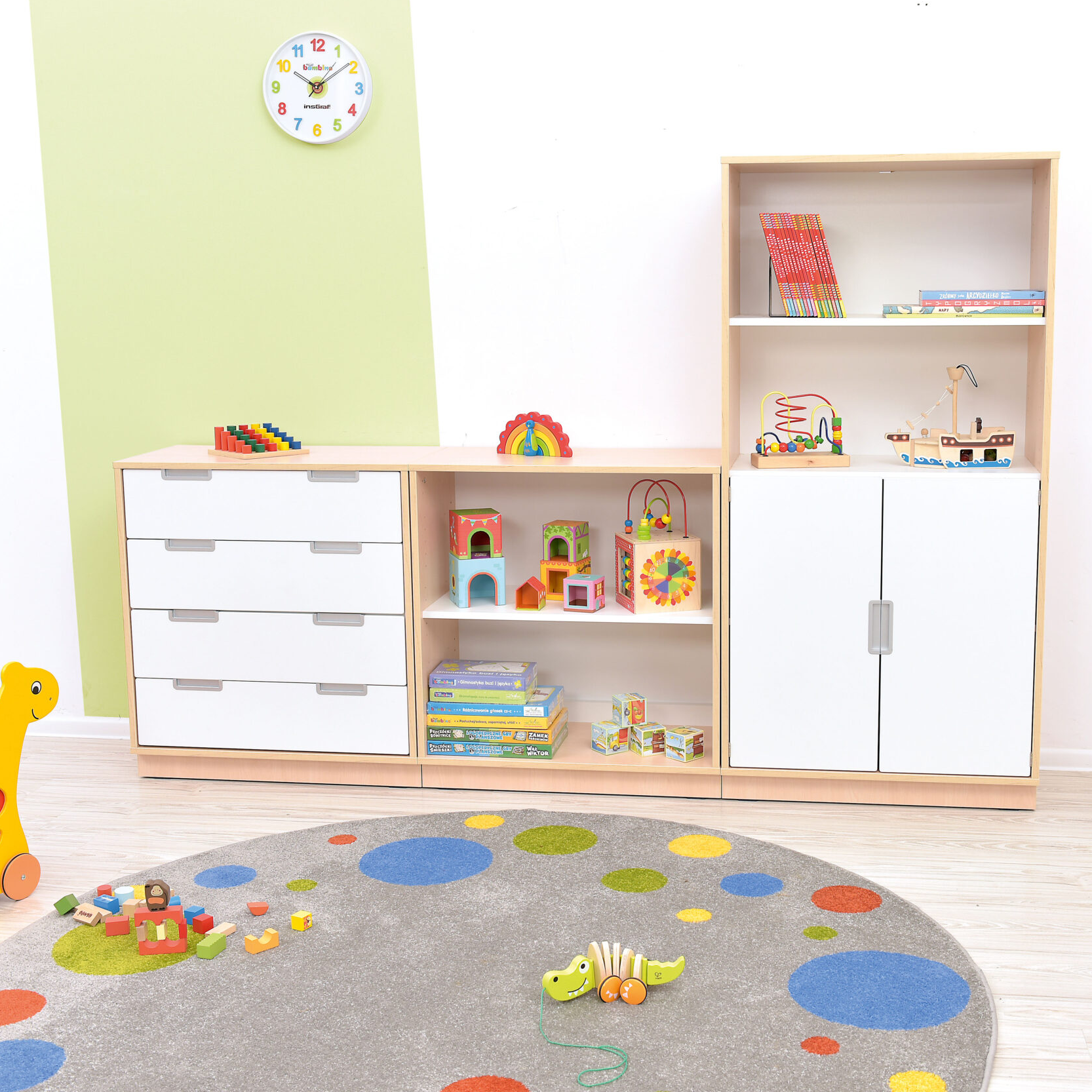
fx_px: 1606
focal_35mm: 45
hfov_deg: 37.5
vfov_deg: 37.6
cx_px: 630
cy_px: 547
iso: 100
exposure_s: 1/80
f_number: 8
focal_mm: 35
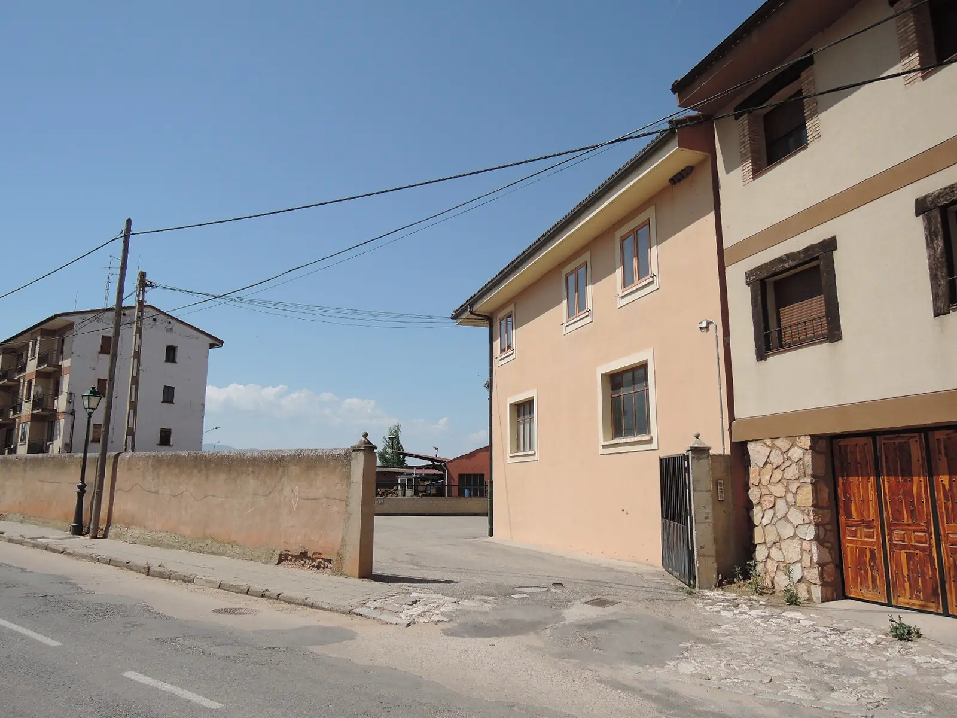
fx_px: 664
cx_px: 478
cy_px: 359
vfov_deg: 56.8
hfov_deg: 71.6
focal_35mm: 24
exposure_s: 1/320
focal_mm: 5.1
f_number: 2.8
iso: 80
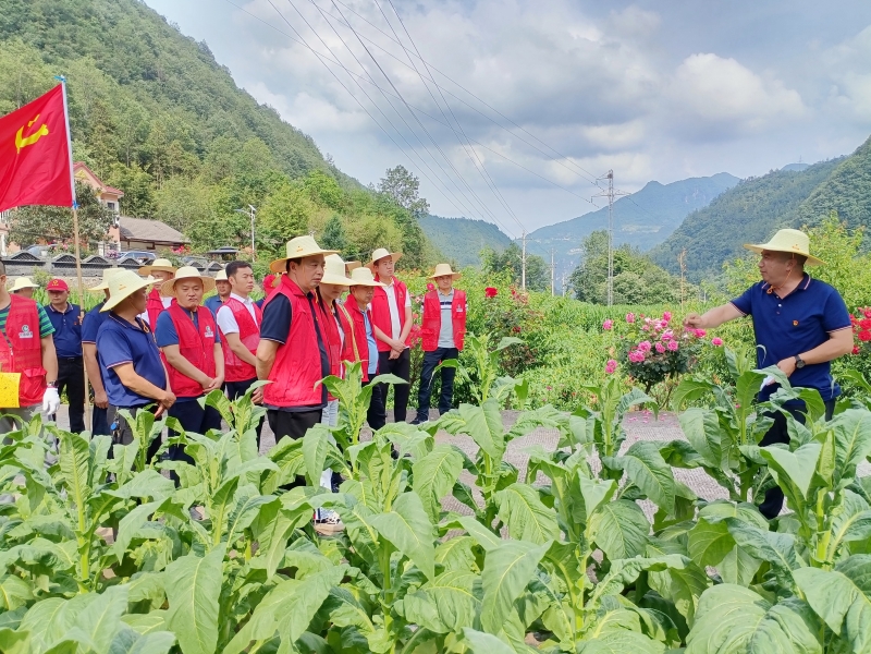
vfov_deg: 53.1
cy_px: 327
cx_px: 436
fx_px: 654
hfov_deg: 67.3
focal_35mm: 26
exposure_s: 1/354
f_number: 1.8
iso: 100
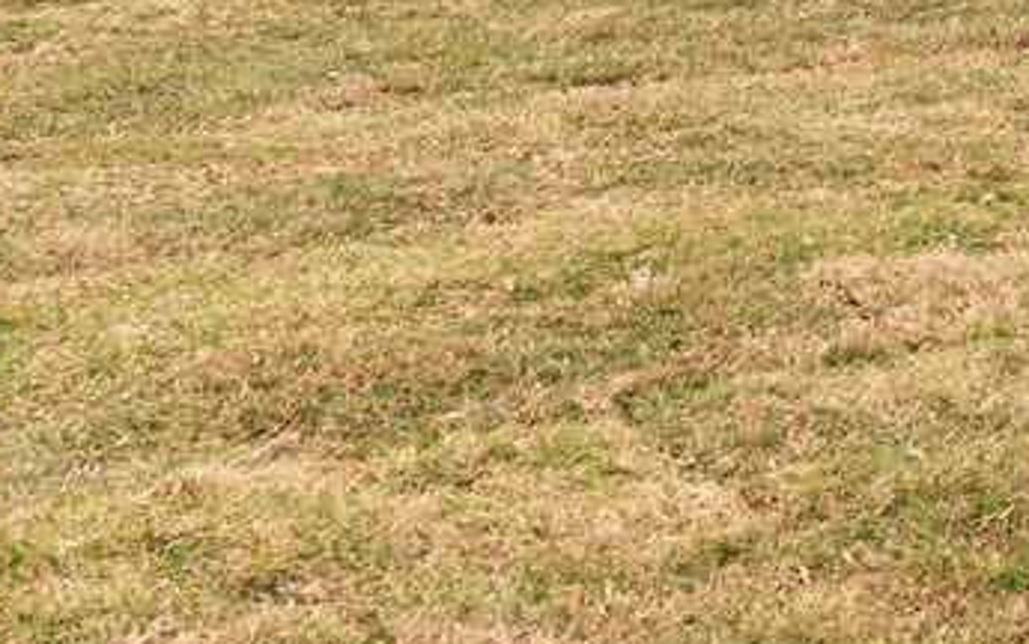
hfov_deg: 15.9
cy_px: -829
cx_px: 1915
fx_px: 3058
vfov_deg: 10.6
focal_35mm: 109
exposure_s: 1/800
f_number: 5
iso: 125
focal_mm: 17
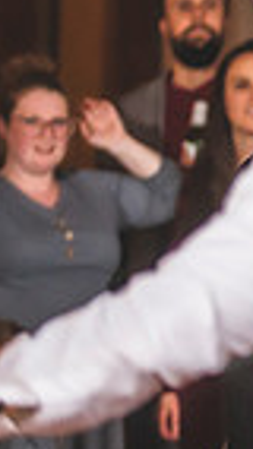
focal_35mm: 498
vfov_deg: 4.3
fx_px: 5932
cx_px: 838
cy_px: 144
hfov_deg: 2.4
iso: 1250
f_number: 2.8
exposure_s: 1/200
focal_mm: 116
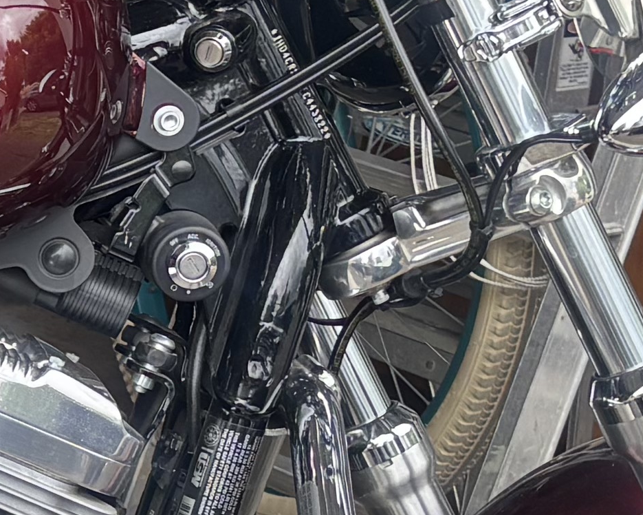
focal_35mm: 155
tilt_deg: -20.0
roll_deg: -1.2
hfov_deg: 11.6
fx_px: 2950
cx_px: -481
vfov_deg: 9.9
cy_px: 388
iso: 40
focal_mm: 5.96
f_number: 1.6
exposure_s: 1/250
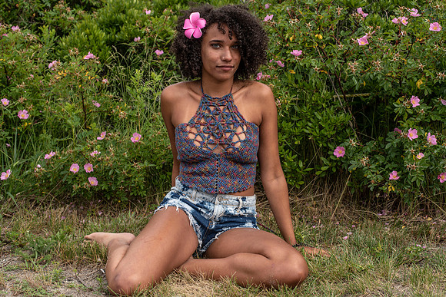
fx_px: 620
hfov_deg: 39.6
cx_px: 223
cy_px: 148
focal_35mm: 50
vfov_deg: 27.0
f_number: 7.1
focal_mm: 50
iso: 64
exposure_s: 1/160
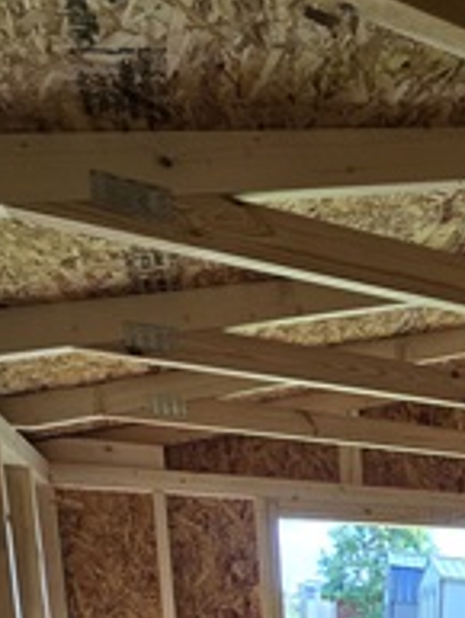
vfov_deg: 41.0
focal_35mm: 35
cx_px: 609
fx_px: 626
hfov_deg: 31.2
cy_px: 695
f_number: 2.2
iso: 50
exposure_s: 1/164
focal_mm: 2.2
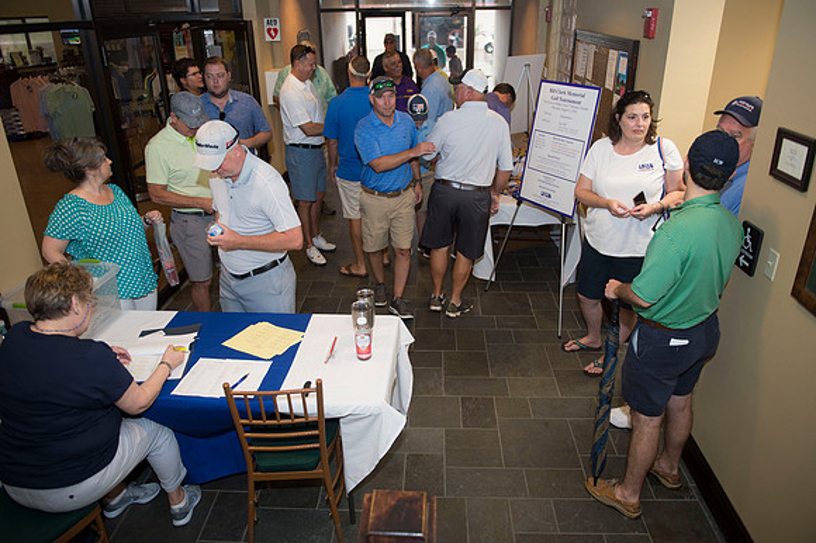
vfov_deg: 49.5
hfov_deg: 69.4
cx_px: 408
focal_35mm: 26
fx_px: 589
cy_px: 272
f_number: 2.8
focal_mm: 26
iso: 800
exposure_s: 1/160
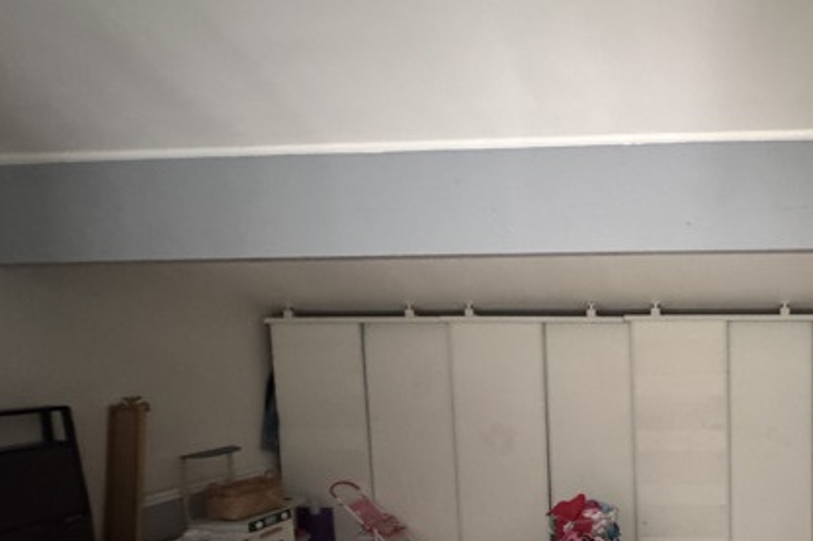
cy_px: 416
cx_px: 717
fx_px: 632
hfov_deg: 57.2
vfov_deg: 44.6
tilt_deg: -7.0
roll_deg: +1.6
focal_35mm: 28
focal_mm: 2.22
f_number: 2.2
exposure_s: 1/37
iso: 1600
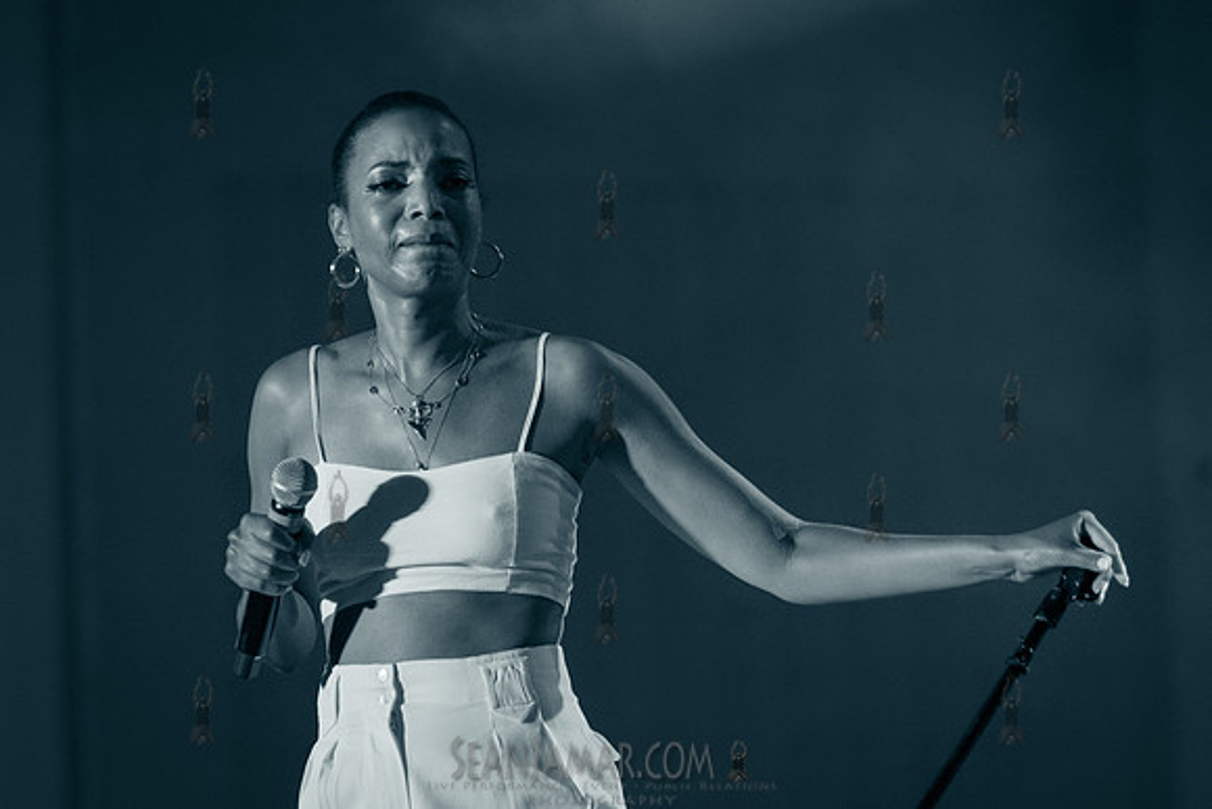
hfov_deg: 10.9
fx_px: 6364
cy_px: 402
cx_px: 521
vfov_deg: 7.3
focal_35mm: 189
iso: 3200
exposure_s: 1/400
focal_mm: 155
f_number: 2.8
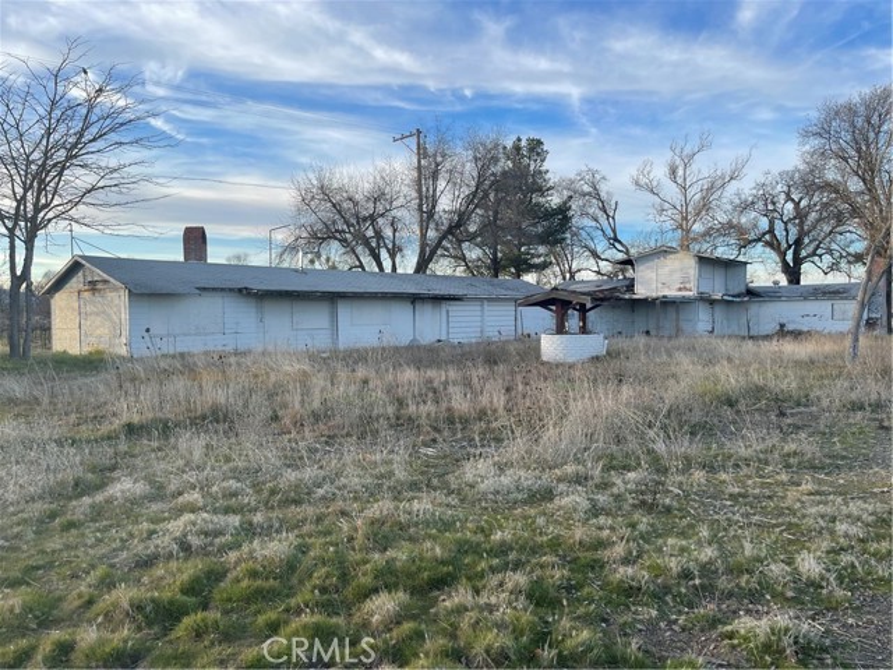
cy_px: 335
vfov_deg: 53.1
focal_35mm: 26
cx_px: 446
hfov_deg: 67.3
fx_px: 671
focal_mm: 5.1
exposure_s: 1/1087
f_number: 1.6
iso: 32
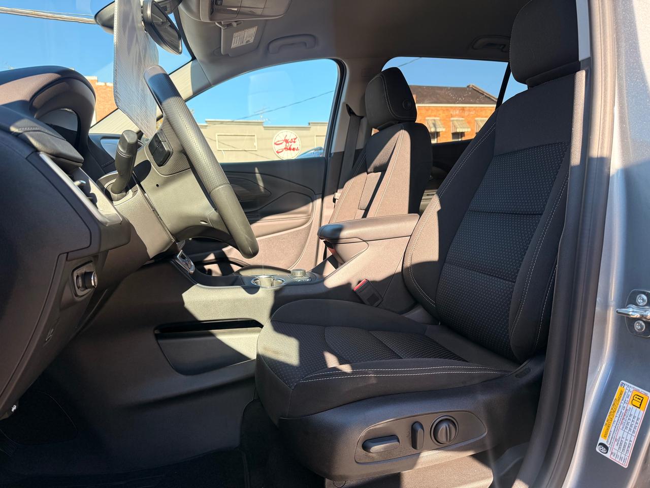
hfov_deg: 71.6
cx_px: 325
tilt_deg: -5.0
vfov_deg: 56.8
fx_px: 451
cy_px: 244
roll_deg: +2.0
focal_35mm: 24
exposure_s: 1/637
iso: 100
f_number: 1.78
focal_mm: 6.76
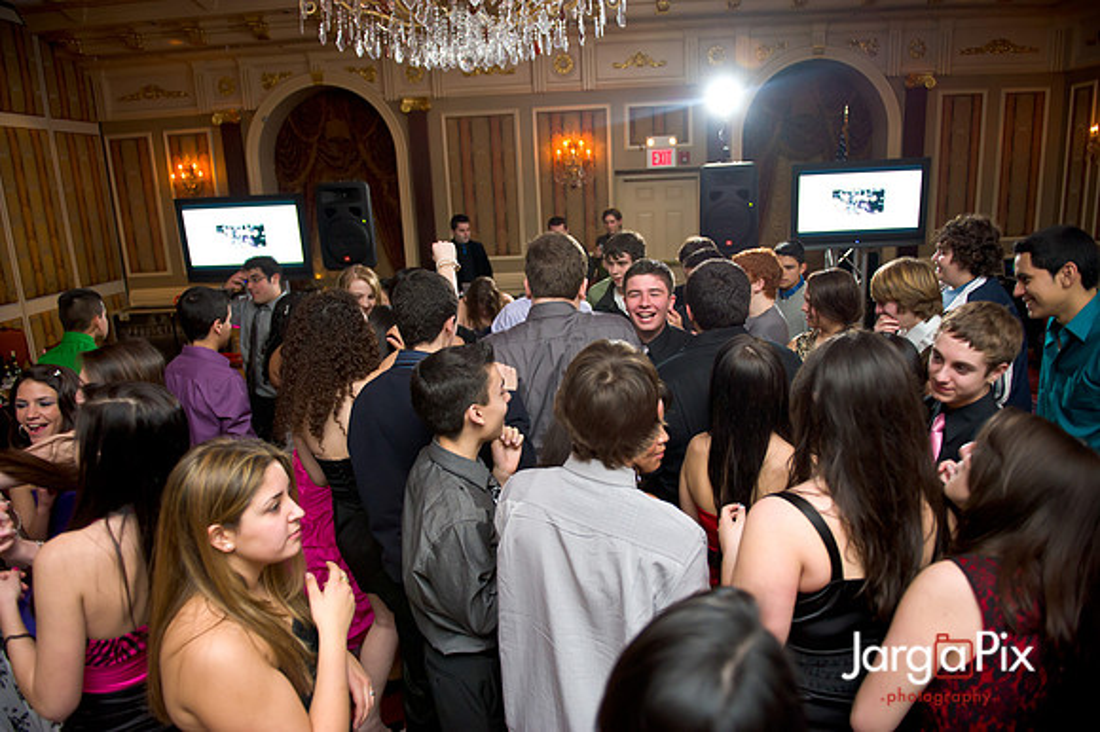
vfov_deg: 53.1
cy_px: 366
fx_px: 733
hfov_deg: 73.8
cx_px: 550
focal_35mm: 24
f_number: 2.8
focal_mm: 24
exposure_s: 1/125
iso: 1600
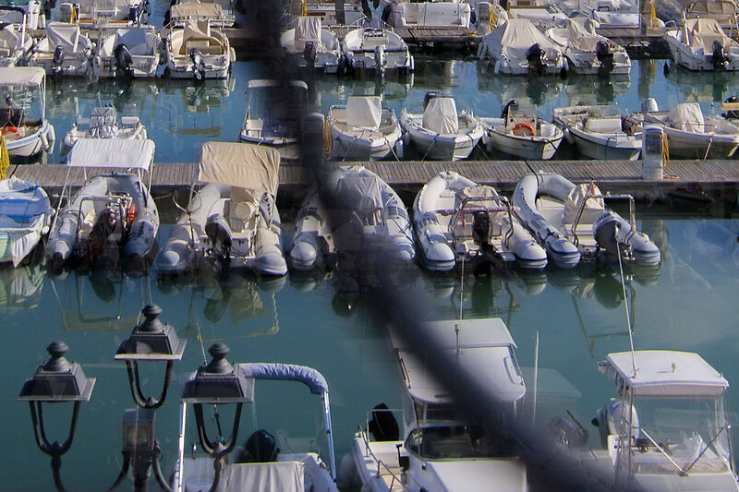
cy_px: -123
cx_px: 287
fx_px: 1478
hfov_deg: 28.0
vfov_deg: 17.9
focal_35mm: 72
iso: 200
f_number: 4
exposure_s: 1/6400
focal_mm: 16
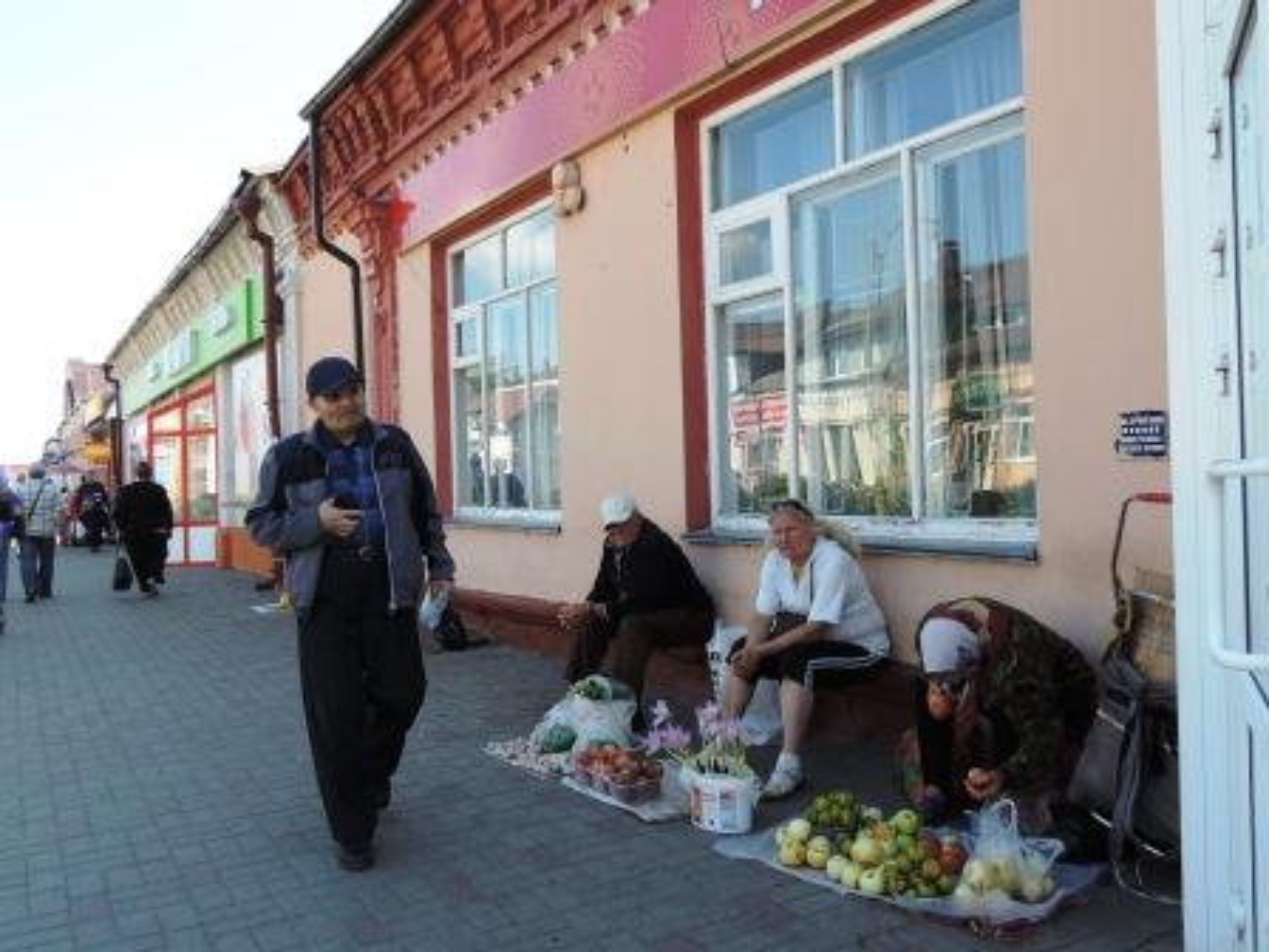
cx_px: 634
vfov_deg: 46.8
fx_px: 1100
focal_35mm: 30
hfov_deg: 60.0
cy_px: 476
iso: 80
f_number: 3.1
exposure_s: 1/250
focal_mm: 5.3
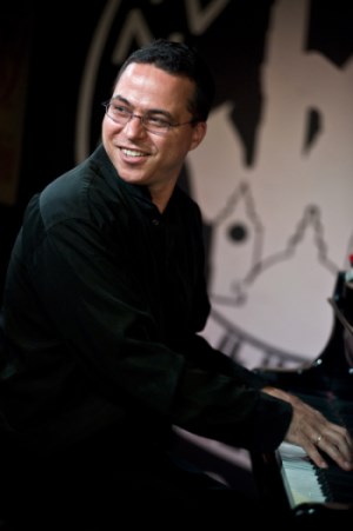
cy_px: 266
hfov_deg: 10.1
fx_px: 1989
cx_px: 176
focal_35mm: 135
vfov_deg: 15.2
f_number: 2.8
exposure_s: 1/160
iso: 2500
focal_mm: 135
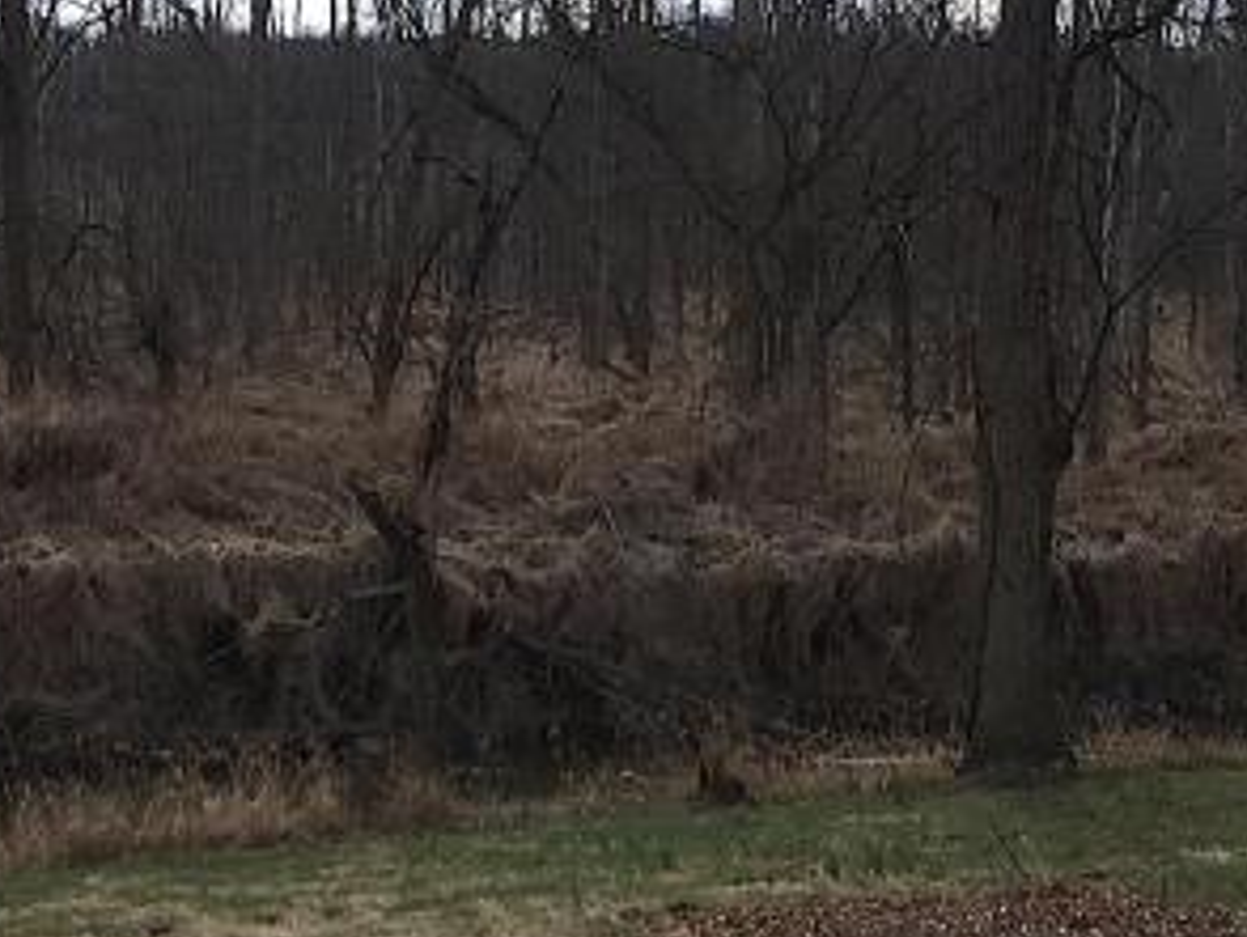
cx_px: 276
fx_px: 3641
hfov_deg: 19.3
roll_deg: -1.2
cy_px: 733
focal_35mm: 101
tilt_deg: -7.7
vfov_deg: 14.6
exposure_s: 1/1115
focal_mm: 4.15
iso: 25
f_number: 2.2
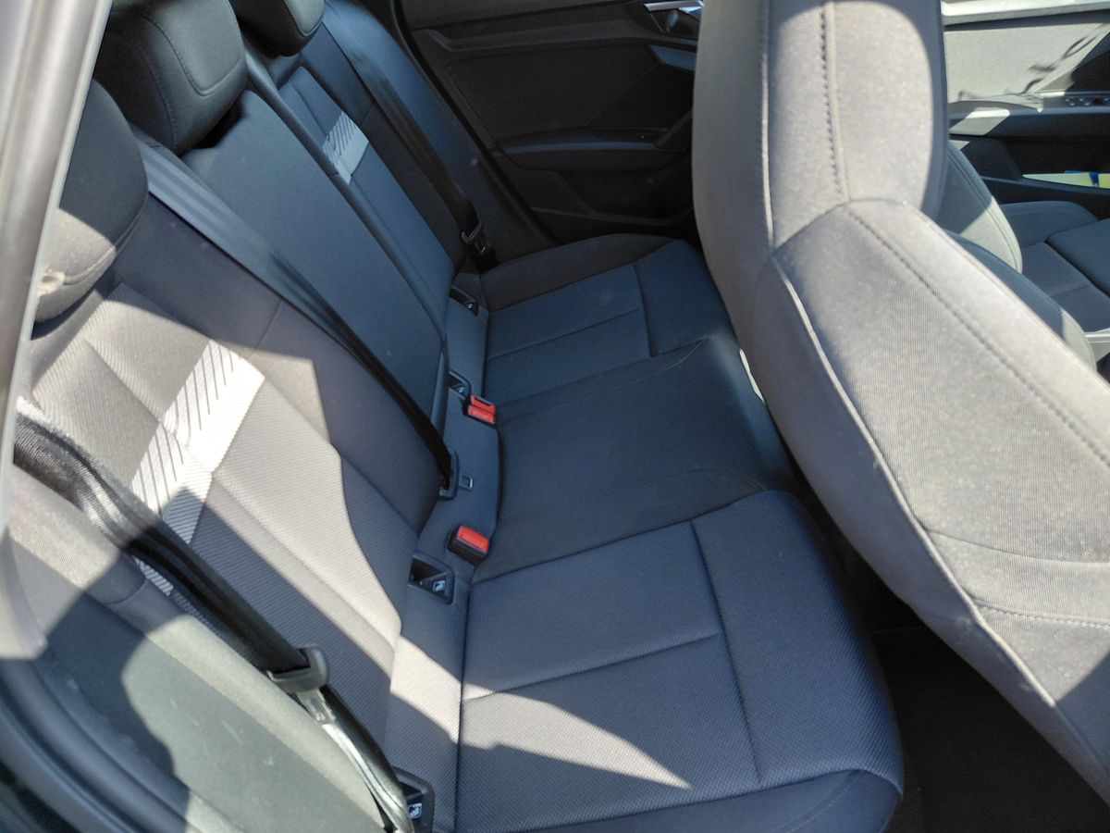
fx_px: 802
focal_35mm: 25
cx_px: 555
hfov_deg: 69.4
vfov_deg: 54.9
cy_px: 416
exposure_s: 1/127
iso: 50
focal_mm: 4.69
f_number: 1.8
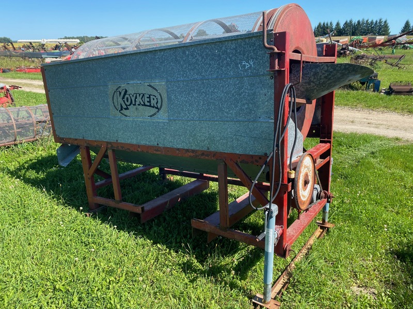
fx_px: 310
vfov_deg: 53.1
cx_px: 206
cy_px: 154
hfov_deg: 67.3
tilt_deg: -19.0
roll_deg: -0.5
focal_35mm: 26
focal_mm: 4.25
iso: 32
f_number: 1.8
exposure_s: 1/1114
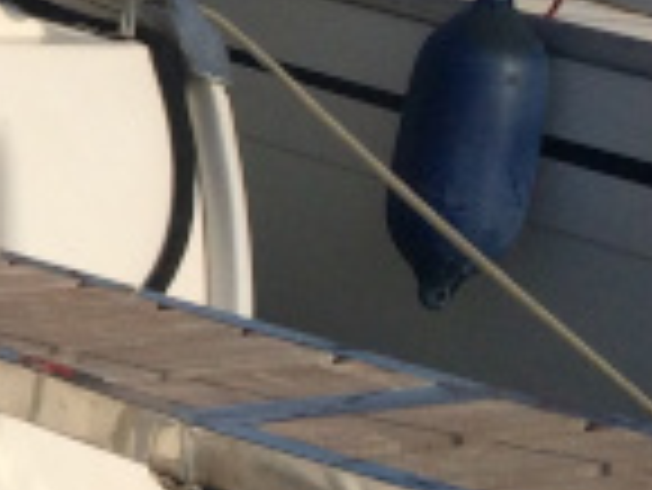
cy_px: 36
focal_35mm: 160
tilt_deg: -12.1
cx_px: -845
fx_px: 3016
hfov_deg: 10.7
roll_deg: -1.2
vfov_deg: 9.2
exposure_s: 1/4115
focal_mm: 4.15
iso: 32
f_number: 2.2
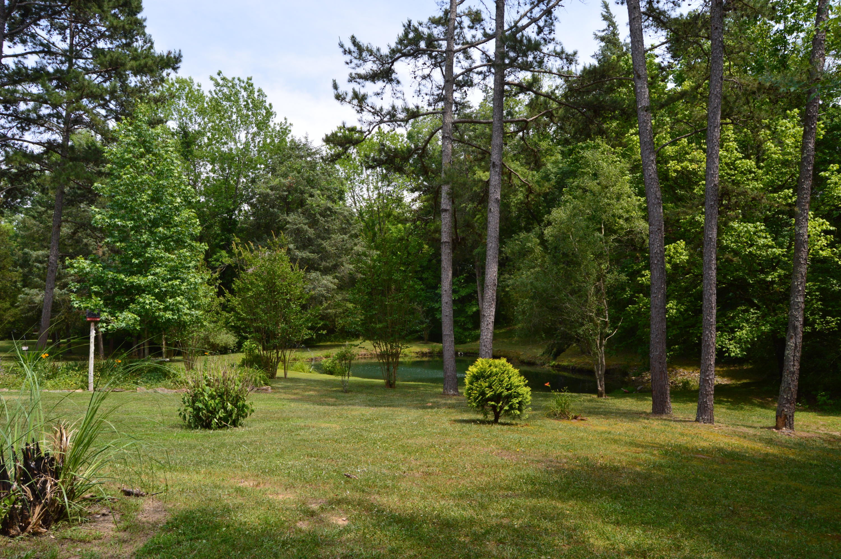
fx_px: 630
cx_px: 420
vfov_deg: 47.8
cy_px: 280
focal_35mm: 27
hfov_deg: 67.4
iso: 400
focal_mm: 18
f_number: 10
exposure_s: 1/320
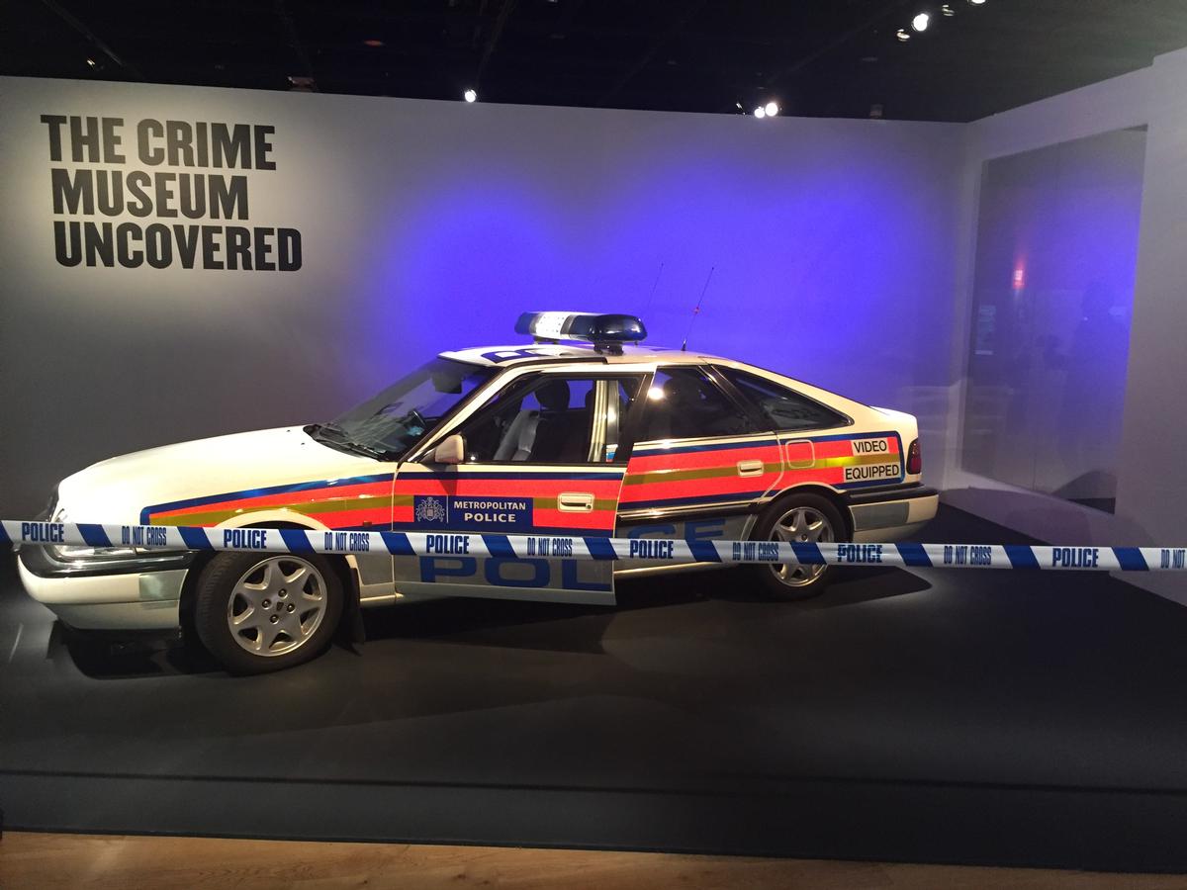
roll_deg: -1.7
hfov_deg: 61.7
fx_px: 994
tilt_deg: -8.9
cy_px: 445
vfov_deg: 48.2
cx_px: 594
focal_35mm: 29
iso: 250
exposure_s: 1/20
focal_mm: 4.15
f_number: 2.2
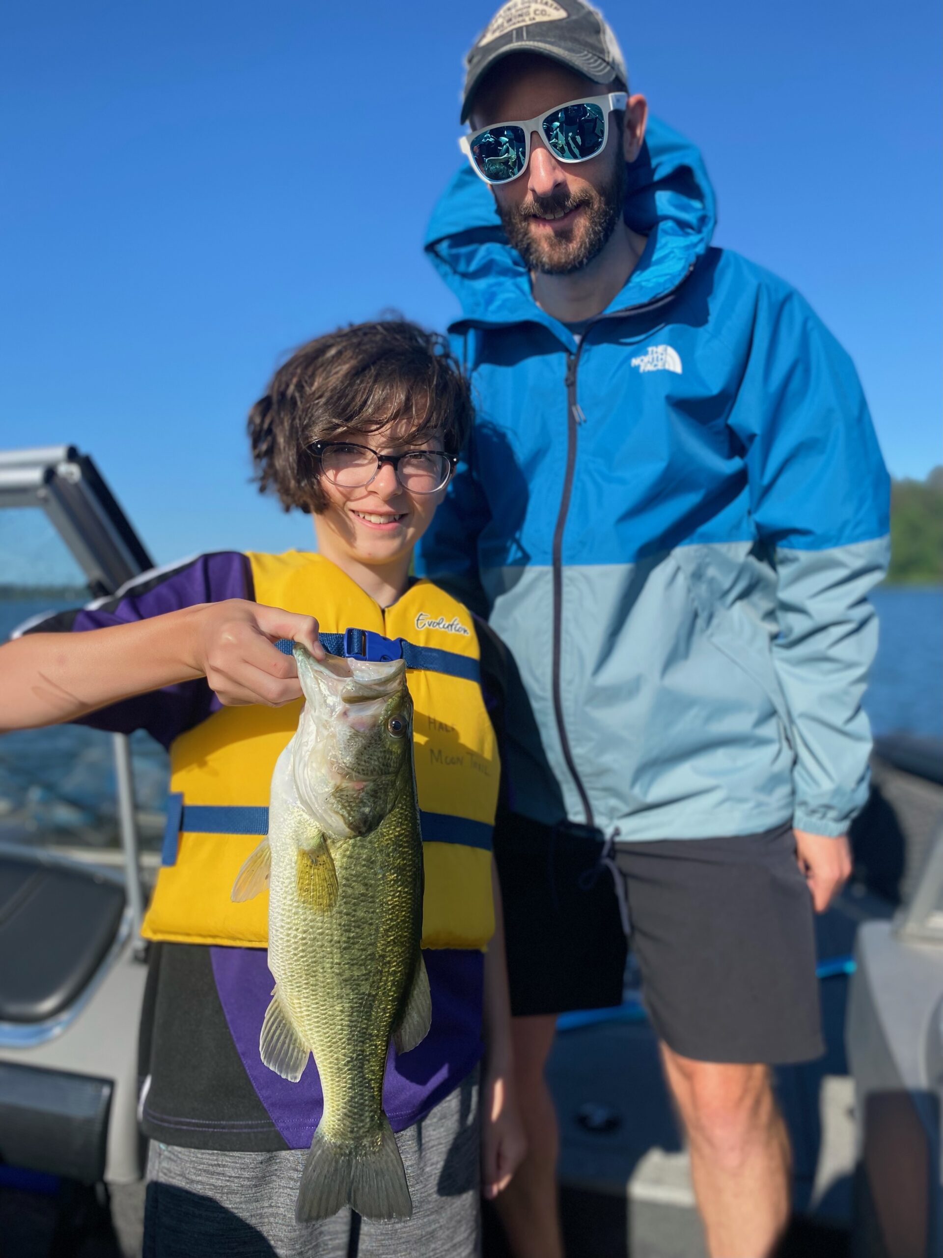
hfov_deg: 53.1
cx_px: 472
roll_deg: +1.1
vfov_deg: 67.3
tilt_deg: -1.5
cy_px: 629
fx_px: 944
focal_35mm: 26
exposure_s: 1/2755
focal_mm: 4.25
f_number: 1.8
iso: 32
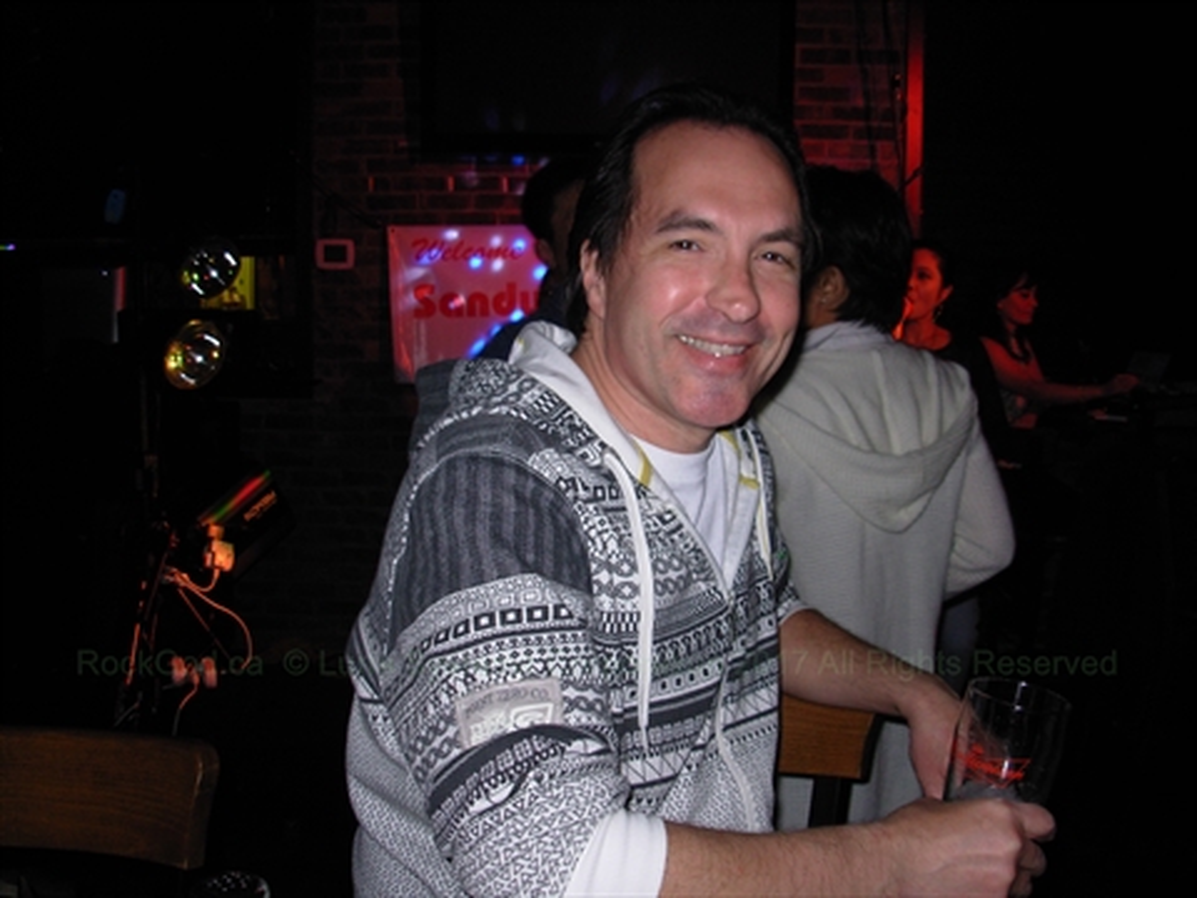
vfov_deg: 37.7
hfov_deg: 49.0
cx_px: 598
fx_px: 1314
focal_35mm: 38
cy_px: 449
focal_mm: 6.3
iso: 50
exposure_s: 1/32
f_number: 2.9
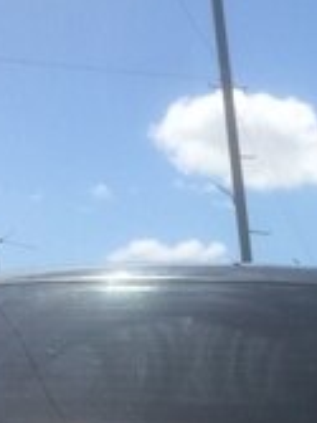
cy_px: 560
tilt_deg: -7.5
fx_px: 1051
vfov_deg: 20.6
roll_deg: +0.7
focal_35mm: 86
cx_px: 436
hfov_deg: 16.1
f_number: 2.2
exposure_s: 1/2053
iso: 32
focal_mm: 4.15
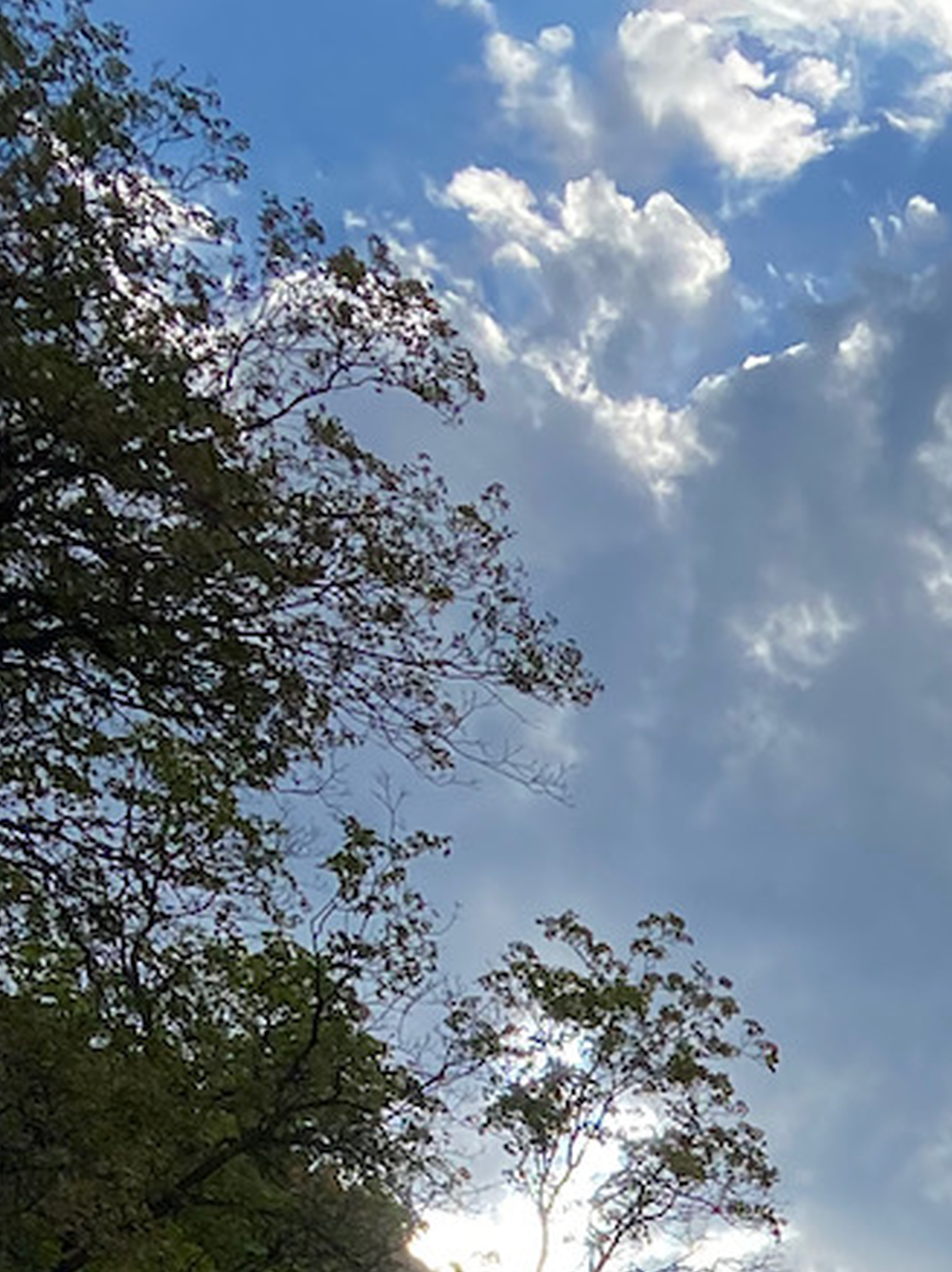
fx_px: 3487
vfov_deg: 17.1
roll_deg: -7.6
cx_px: 1707
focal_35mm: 95
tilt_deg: +8.7
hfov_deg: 13.9
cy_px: 2271
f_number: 1.8
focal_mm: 4.25
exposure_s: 1/2358
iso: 32
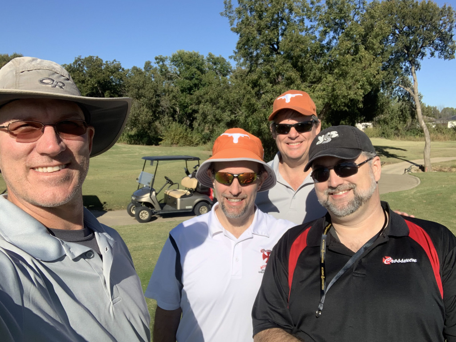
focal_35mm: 32
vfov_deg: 44.2
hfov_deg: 56.8
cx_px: 228
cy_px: 171
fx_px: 422
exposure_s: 1/1131
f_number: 2.2
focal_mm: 2.87
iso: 16
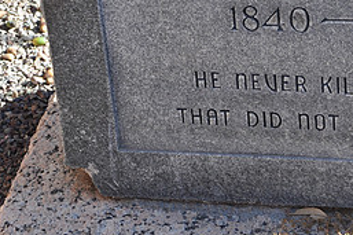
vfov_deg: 9.6
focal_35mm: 142
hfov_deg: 14.3
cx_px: 342
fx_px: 1391
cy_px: 54
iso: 360
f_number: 5.6
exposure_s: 1/125
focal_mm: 42
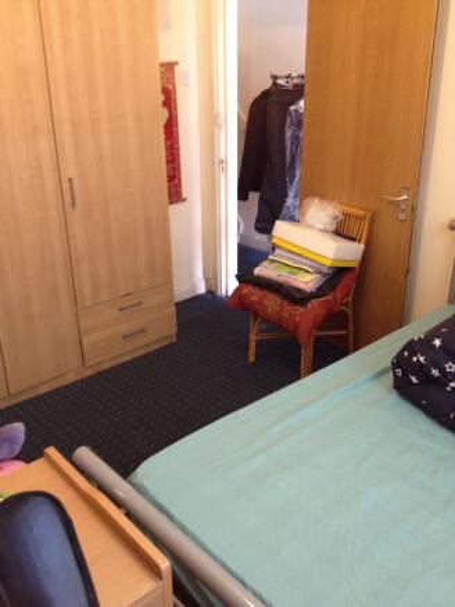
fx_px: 613
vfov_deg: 52.6
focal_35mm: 35
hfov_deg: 40.7
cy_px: 304
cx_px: 228
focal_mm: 4.28
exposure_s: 1/20
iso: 250
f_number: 2.4
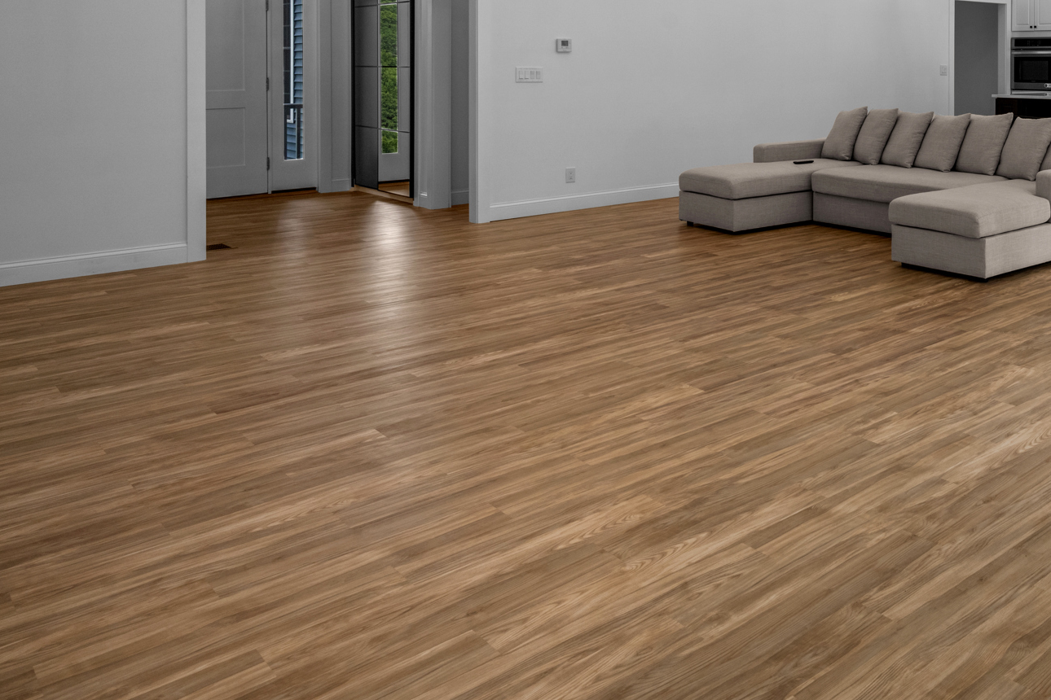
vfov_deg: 38.1
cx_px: 1017
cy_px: 59
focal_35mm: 32
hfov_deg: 49.6
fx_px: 933
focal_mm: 16.5
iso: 320
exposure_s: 1/40
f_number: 9
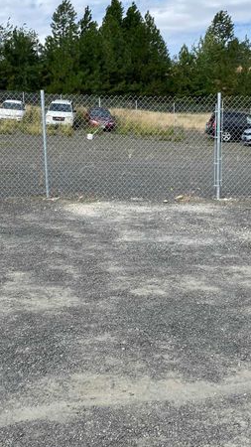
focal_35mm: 42
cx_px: 152
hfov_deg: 28.3
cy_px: 216
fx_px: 497
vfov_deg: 48.4
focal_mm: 4.25
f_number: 1.8
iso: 32
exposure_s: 1/2755
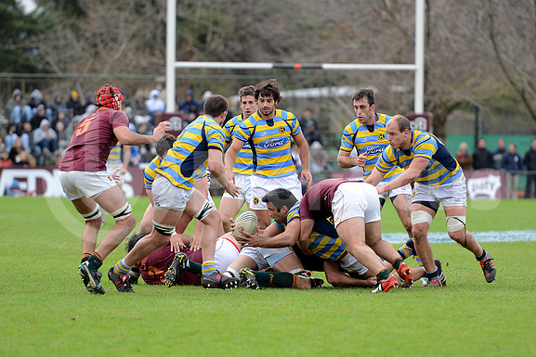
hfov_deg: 10.2
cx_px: 268
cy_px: 178
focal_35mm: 201
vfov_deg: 6.8
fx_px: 2993
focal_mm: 200
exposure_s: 1/500
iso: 500
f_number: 2.8
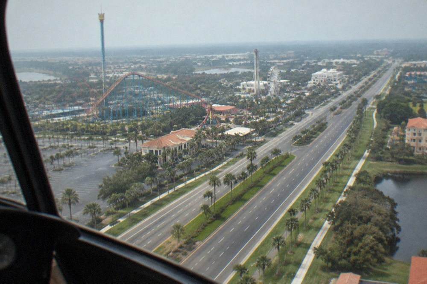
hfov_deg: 54.5
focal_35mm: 35
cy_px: 142
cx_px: 214
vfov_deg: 37.8
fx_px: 415
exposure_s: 1/125
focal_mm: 35
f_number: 10
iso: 200
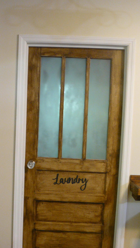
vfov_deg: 41.2
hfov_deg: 23.9
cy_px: 147
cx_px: 49
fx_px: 330
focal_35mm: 50
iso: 200
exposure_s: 1/6
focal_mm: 6
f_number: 2.8
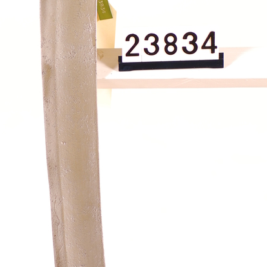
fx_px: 2260
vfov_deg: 6.8
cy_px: 103
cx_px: 69
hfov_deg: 6.8
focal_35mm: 259
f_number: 4
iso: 100
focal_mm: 70
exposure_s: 1/60
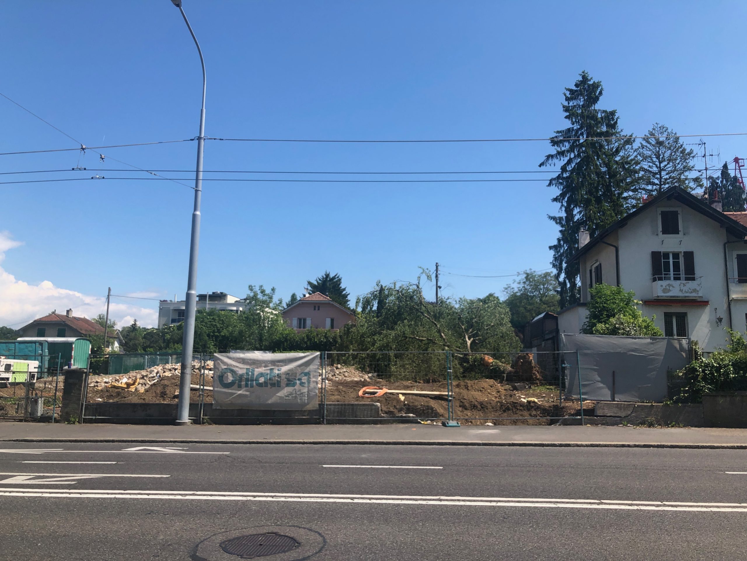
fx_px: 604
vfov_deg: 49.7
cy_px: 280
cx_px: 374
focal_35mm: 28
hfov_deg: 63.4
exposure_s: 1/2208
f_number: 1.8
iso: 20
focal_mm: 4
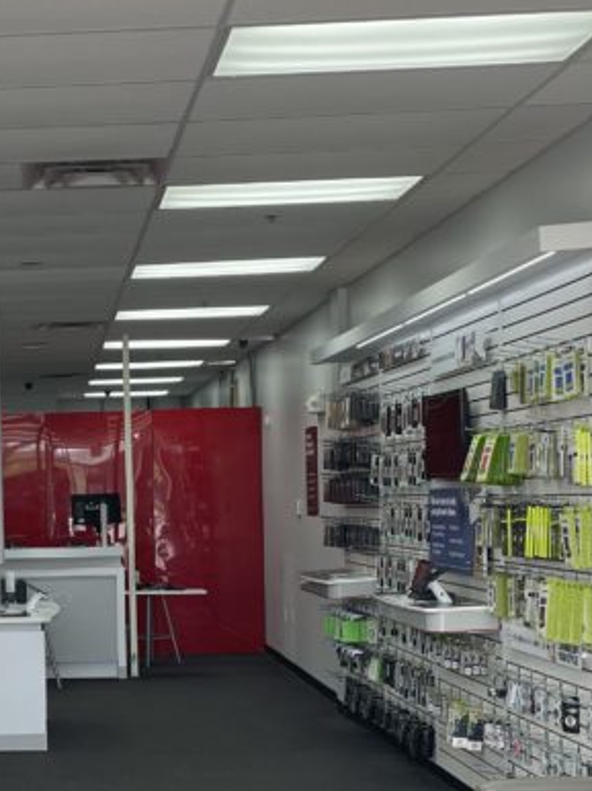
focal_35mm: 69
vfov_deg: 27.9
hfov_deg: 20.6
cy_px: 568
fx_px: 1575
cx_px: -10
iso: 32
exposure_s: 1/124
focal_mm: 4.2
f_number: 1.6
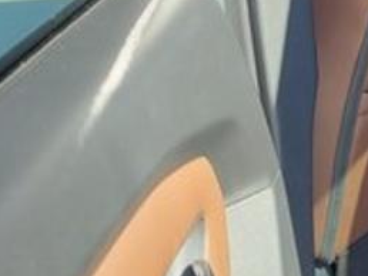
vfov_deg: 14.3
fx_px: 1096
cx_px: 723
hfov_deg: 15.5
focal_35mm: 103
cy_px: 38
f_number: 1.8
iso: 40
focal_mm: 5.4
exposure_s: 1/242
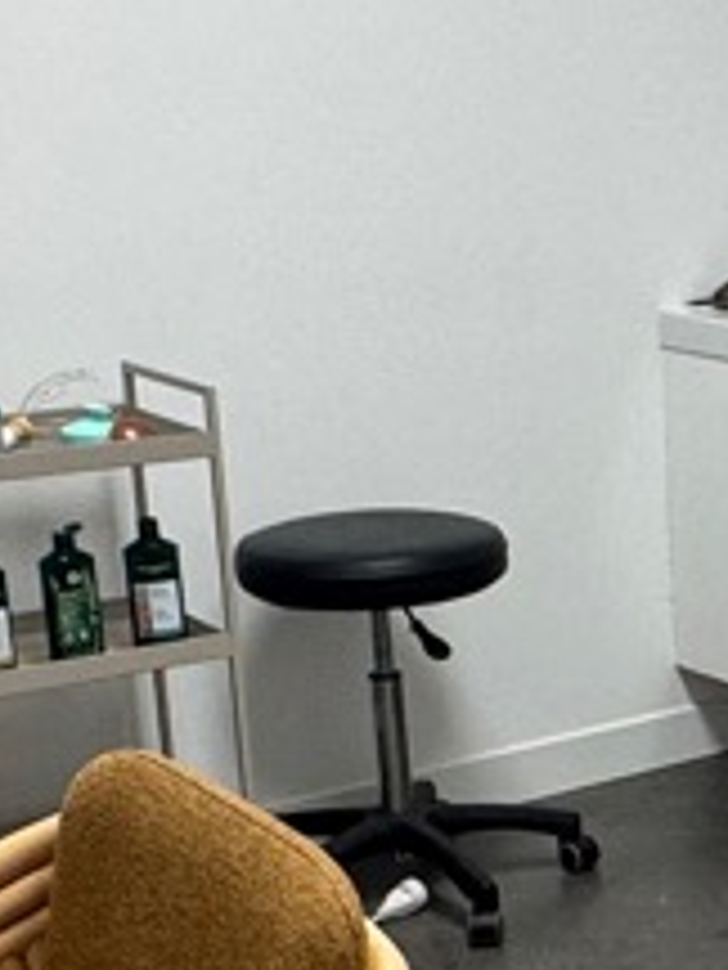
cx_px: 1204
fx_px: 2327
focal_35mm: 83
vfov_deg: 23.4
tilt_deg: -16.2
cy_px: 678
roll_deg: -1.3
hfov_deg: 15.8
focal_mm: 2.22
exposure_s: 1/100
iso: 125
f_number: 2.2
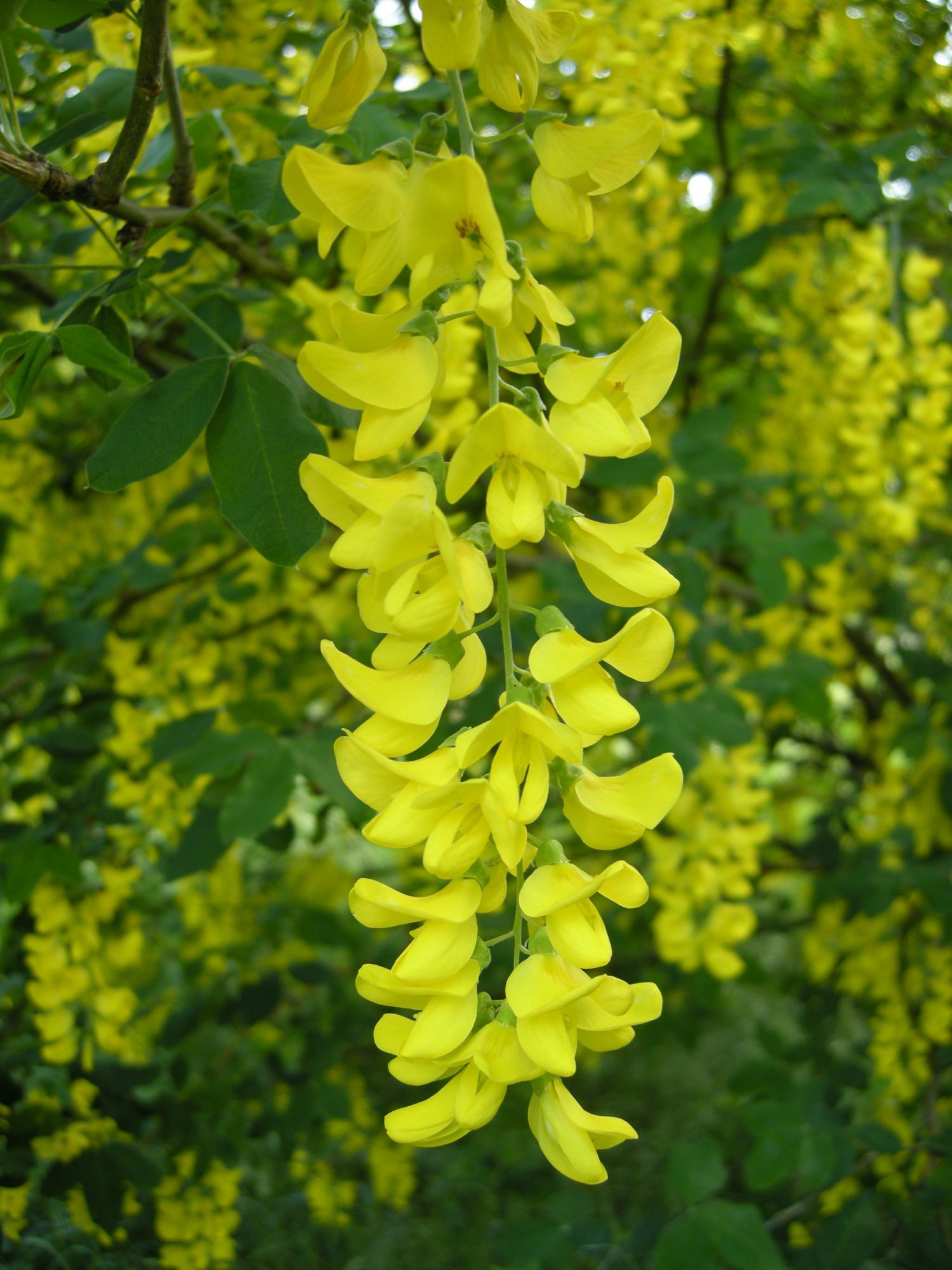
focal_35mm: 35
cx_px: 476
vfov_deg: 52.6
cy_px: 635
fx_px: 1283
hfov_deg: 40.7
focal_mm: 7.5
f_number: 2.7
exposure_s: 1/52.5
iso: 75
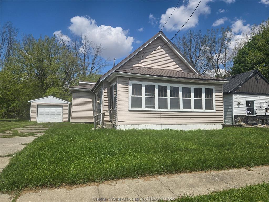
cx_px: 134
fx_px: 179
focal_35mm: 23
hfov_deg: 73.9
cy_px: 101
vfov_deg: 58.9
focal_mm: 5.4
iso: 25
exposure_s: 1/3309
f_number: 1.8
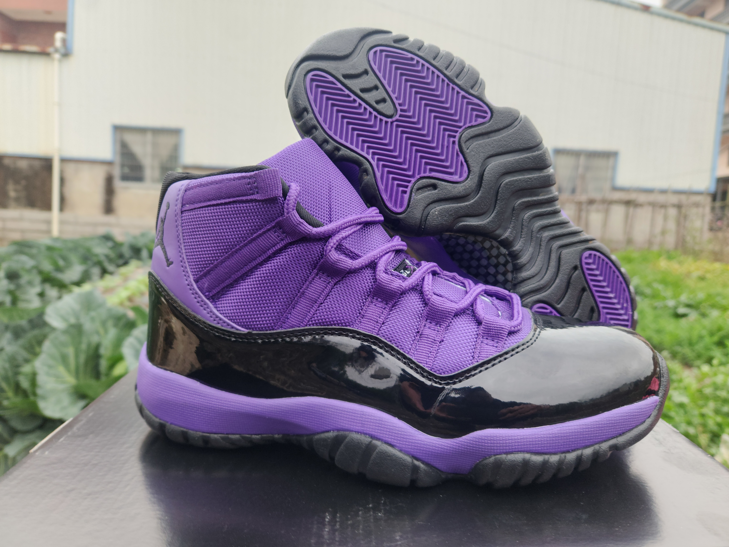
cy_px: 274
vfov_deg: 58.9
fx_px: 484
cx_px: 364
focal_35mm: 23
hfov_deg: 73.9
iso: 64
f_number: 1.8
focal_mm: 5.4
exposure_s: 1/50
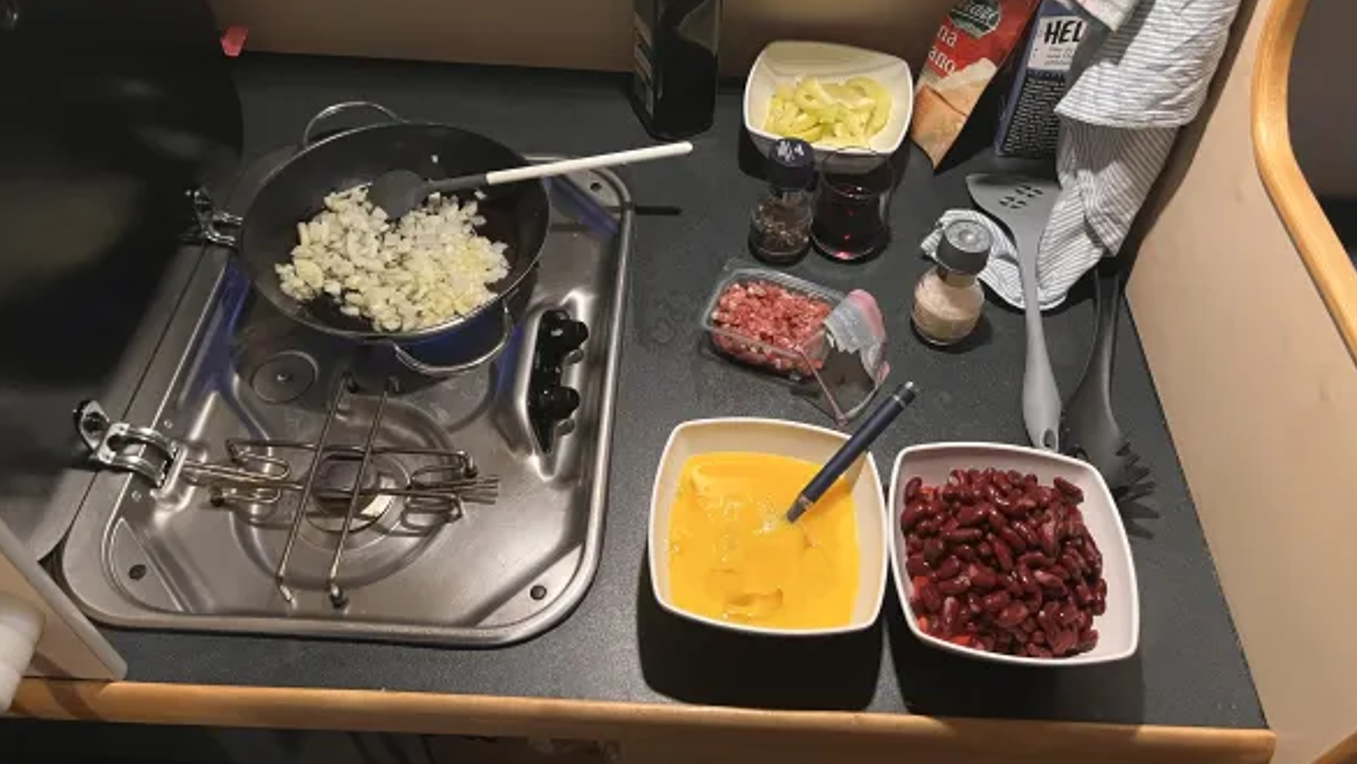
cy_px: 282
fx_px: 1044
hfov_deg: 66.1
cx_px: 683
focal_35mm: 29
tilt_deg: -49.0
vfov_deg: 39.9
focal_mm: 5.7
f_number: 1.5
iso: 640
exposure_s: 1/40
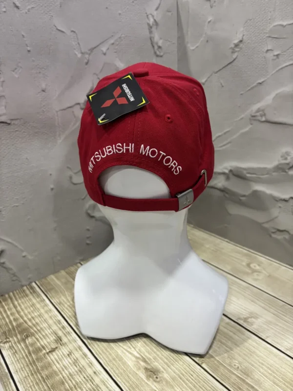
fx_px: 293
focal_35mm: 26
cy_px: 196
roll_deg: +0.6
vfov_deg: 67.3
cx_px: 146
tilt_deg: -20.8
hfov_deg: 53.1
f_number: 1.6
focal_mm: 5.96
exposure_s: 1/50
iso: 200
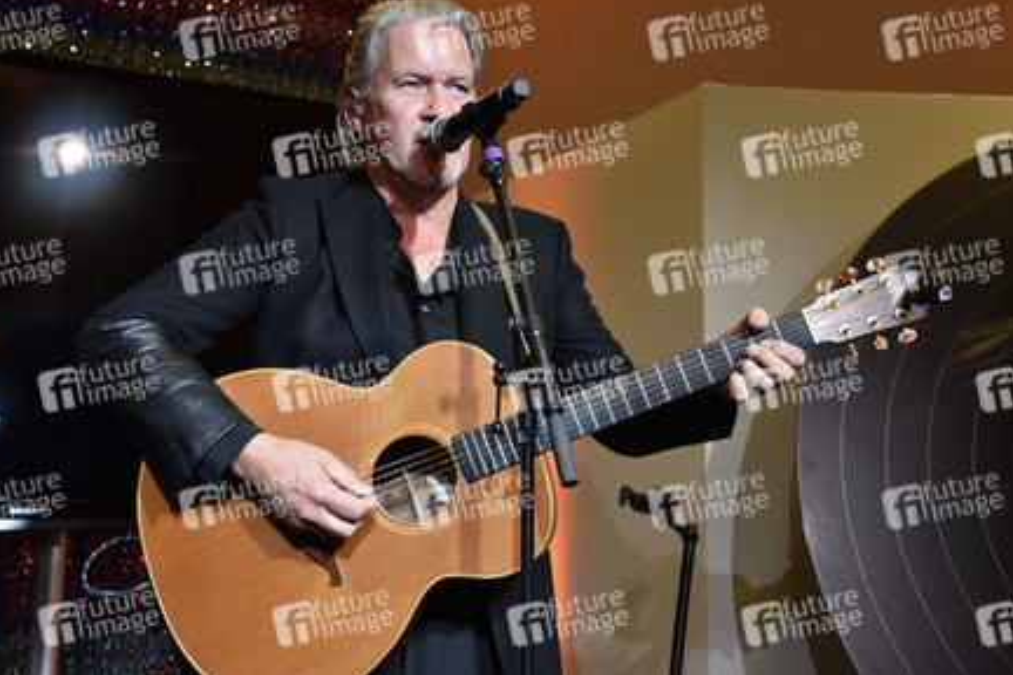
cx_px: 505
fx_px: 1351
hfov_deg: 41.1
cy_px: 326
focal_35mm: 48
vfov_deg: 28.1
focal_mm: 46
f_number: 6.3
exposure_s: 1/125
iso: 800
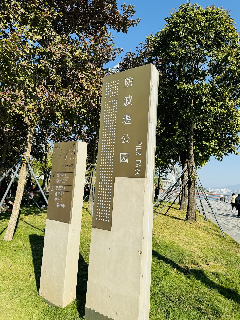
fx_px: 222
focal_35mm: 24
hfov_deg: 56.8
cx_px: 120
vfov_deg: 71.6
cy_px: 160
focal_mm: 6.86
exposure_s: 1/4310
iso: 80
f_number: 1.78
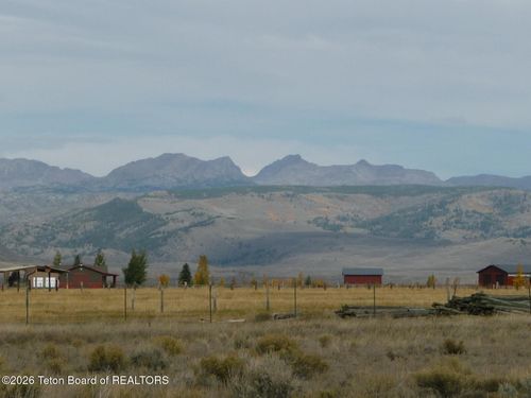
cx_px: 266
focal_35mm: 188
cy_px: 199
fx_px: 2884
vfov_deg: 7.9
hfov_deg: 10.5
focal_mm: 19.1
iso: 100
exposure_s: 1/250
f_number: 11
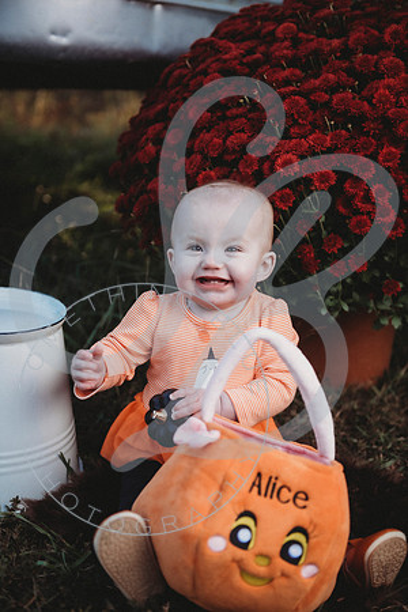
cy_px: 306
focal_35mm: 52
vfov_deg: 38.2
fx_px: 884
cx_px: 204
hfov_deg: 26.0
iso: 100
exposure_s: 1/250
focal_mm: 52
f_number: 2.8
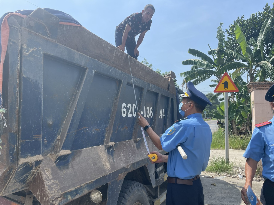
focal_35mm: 26
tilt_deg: +4.5
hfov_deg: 67.3
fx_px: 206
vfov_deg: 53.1
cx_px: 137
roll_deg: -1.7
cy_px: 102
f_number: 1.6
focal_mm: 4.2
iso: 32
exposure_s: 1/2132
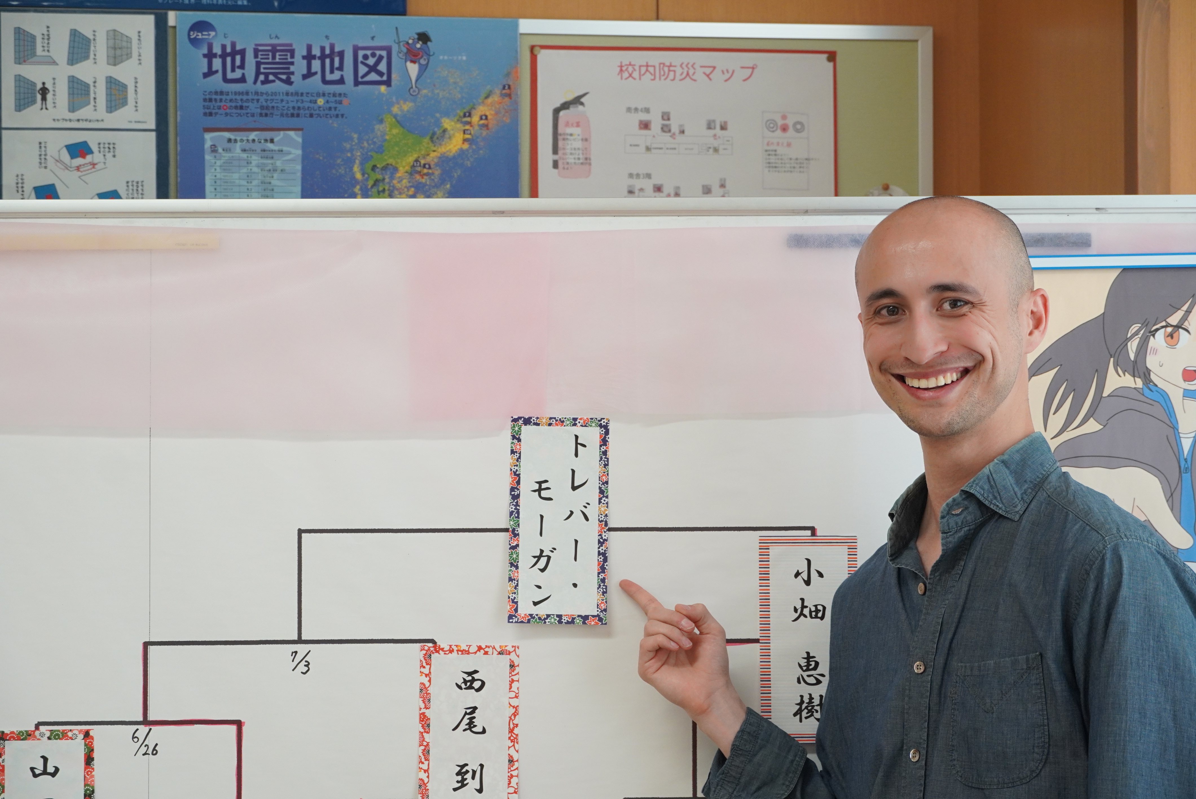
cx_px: 598
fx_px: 2942
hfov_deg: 23.0
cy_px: 400
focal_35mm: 88
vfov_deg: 15.5
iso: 1250
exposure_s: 1/160
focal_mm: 59
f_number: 5.6
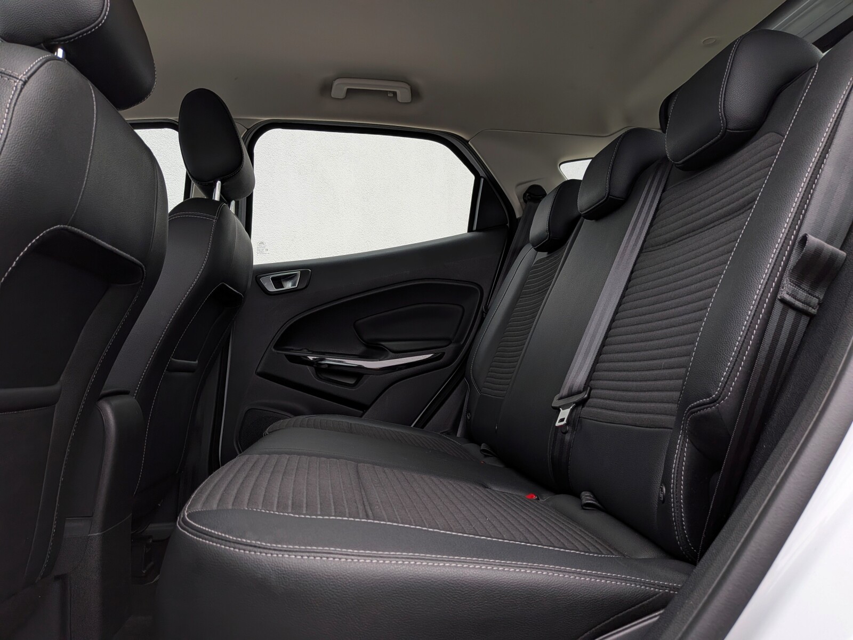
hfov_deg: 71.6
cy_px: 320
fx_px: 591
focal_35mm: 24
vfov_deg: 56.8
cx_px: 426
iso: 30
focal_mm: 4.53
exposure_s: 1/117
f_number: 1.7
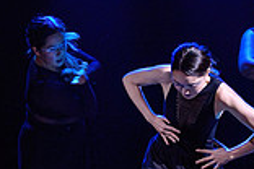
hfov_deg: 4.4
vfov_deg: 2.9
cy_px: 89
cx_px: 232
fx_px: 3302
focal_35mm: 468
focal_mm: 110
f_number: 2.8
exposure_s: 1/200
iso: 1600
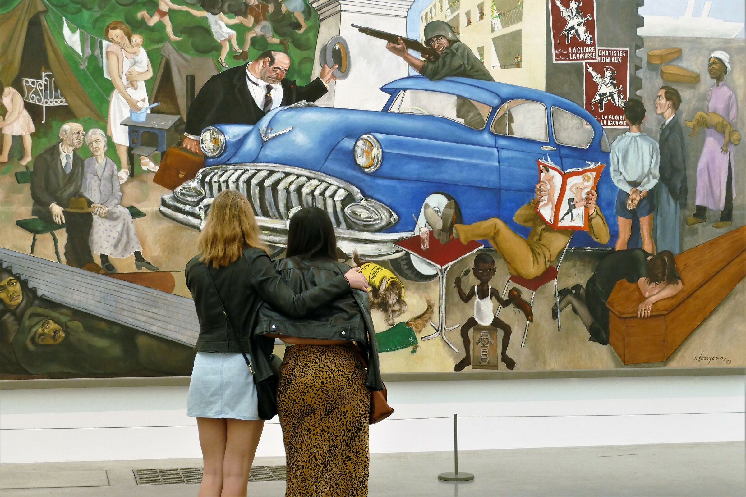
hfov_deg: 28.8
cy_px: 248
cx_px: 373
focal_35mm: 70
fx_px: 1450
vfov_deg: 19.5
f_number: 3.7
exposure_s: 1/80
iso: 1250
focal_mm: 25.64
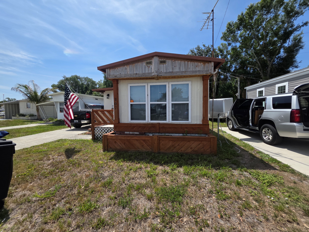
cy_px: 116
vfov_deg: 89.9
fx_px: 116
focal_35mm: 13
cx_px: 154
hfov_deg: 106.2
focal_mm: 2.2
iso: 40
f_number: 1.9
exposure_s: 1/2404
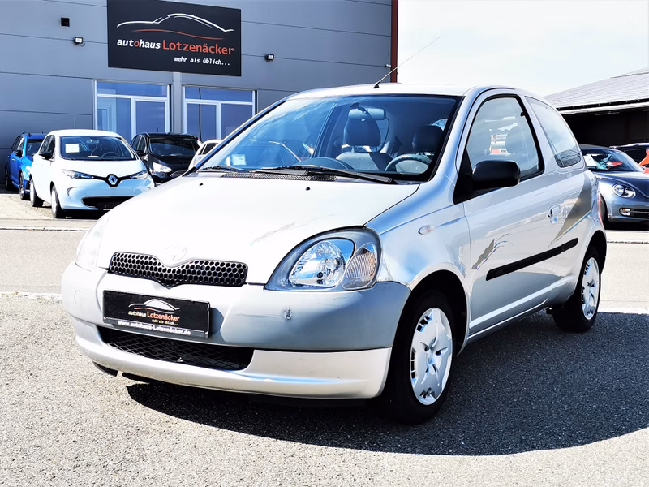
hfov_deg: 41.2
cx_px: 324
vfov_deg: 31.5
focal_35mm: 46
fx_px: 862
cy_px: 244
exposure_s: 1/1600
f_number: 1.8
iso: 50
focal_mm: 5.58
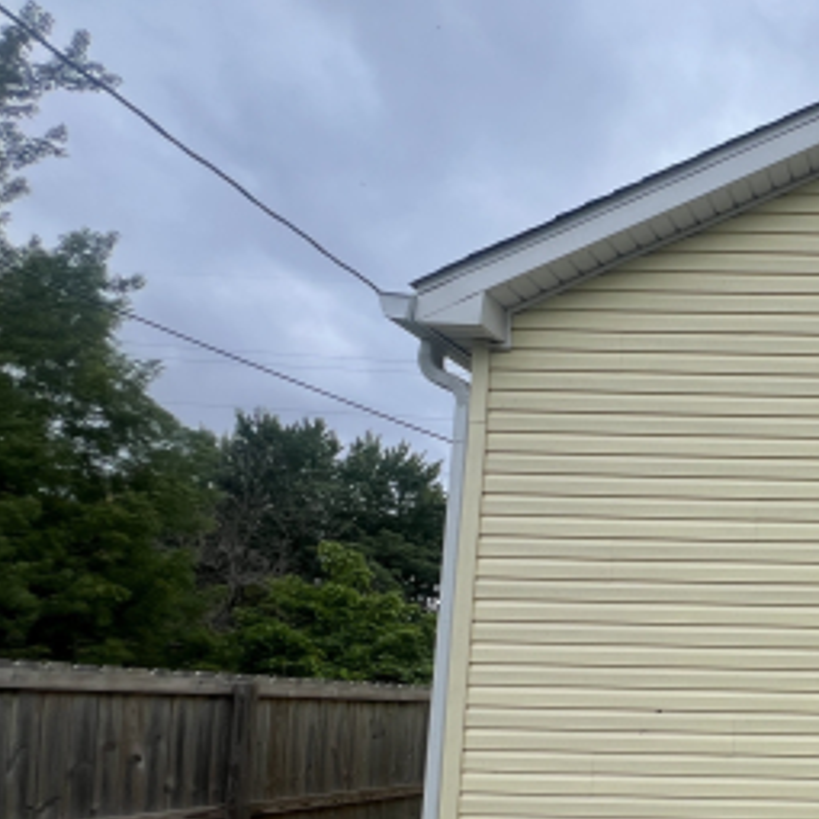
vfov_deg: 50.7
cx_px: 991
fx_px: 803
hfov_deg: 38.9
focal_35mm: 30
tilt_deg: +3.3
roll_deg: -2.1
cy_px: 655
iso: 32
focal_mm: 1.57
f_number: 1.8
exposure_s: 1/1064
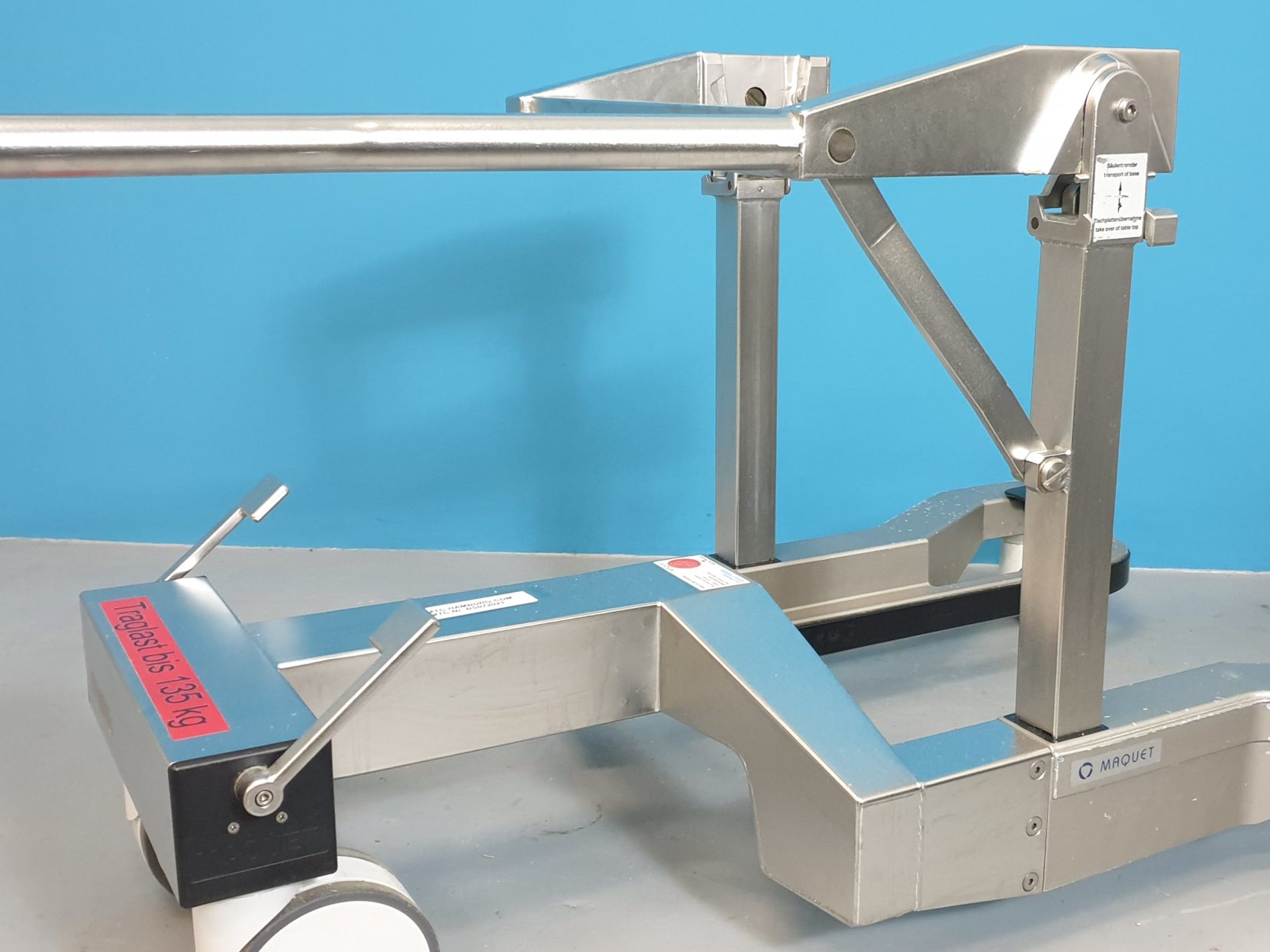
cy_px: 500
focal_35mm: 40
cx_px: 771
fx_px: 1468
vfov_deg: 36.0
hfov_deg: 46.5
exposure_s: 1/33
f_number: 1.5
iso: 320
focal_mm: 4.3
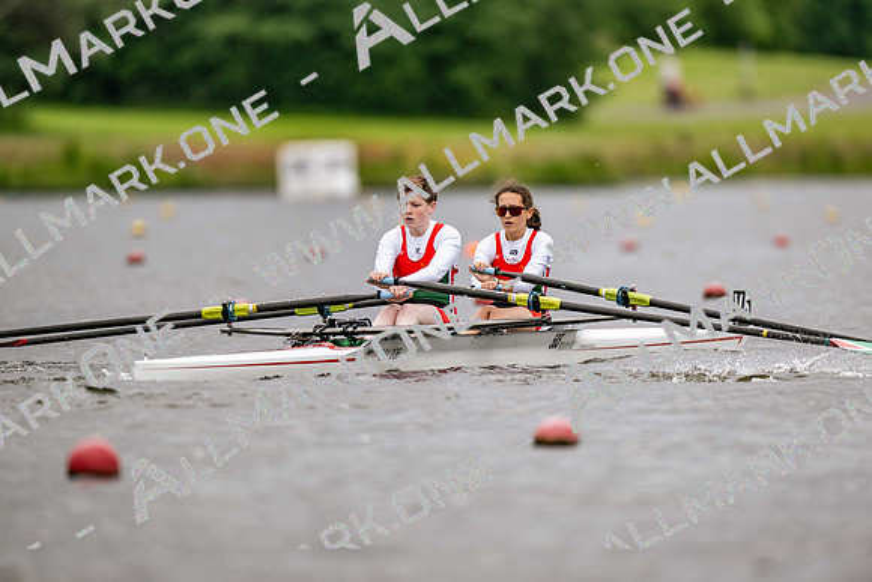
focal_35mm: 600
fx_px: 14536
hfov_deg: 3.4
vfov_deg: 2.3
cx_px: 436
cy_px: 291
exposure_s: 1/2500
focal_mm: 600
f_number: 4
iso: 450
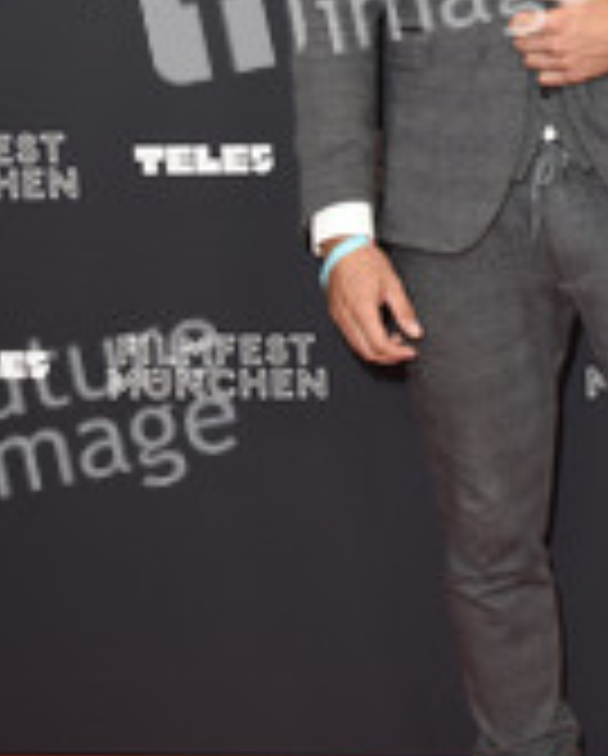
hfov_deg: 14.3
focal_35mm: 107
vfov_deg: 17.8
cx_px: 495
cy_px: 202
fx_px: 2400
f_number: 6.3
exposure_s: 1/125
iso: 640
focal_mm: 32
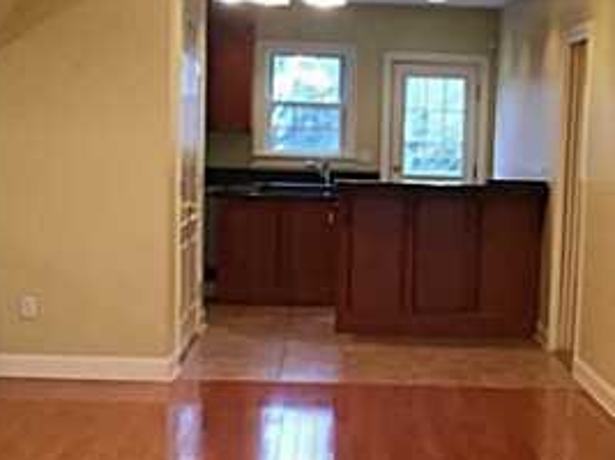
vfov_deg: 16.8
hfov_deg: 22.4
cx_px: 412
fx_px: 1545
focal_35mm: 87
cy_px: 389
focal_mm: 4.15
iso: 125
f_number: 2.2
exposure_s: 1/30
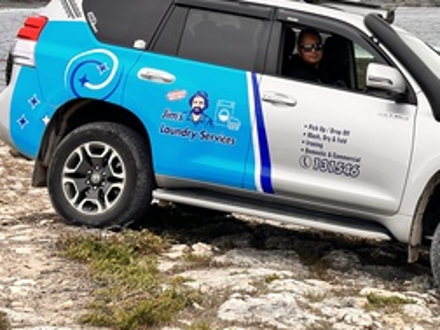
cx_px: 392
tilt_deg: -3.7
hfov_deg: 22.0
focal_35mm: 87
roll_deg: -1.4
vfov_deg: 16.8
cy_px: 38
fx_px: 1106
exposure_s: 1/3731
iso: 64
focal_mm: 6.86
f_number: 1.78
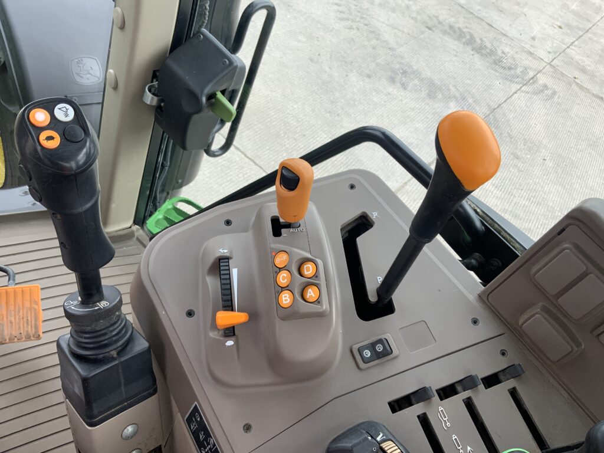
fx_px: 506
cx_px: 302
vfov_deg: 48.2
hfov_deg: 61.7
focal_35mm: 29
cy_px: 226
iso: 16
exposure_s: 1/238
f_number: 1.8
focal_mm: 3
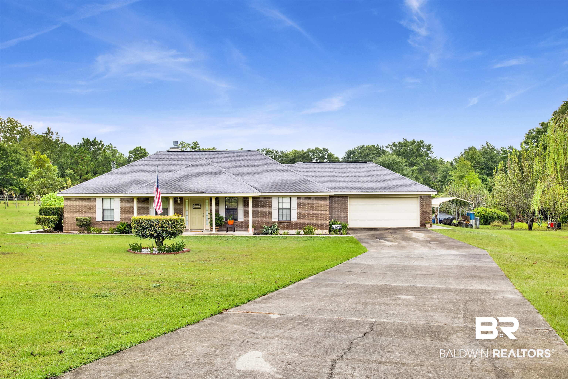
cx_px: 284
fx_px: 489
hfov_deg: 60.3
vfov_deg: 42.3
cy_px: 190
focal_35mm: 31
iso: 200
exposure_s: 1/80
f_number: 11
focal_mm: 31
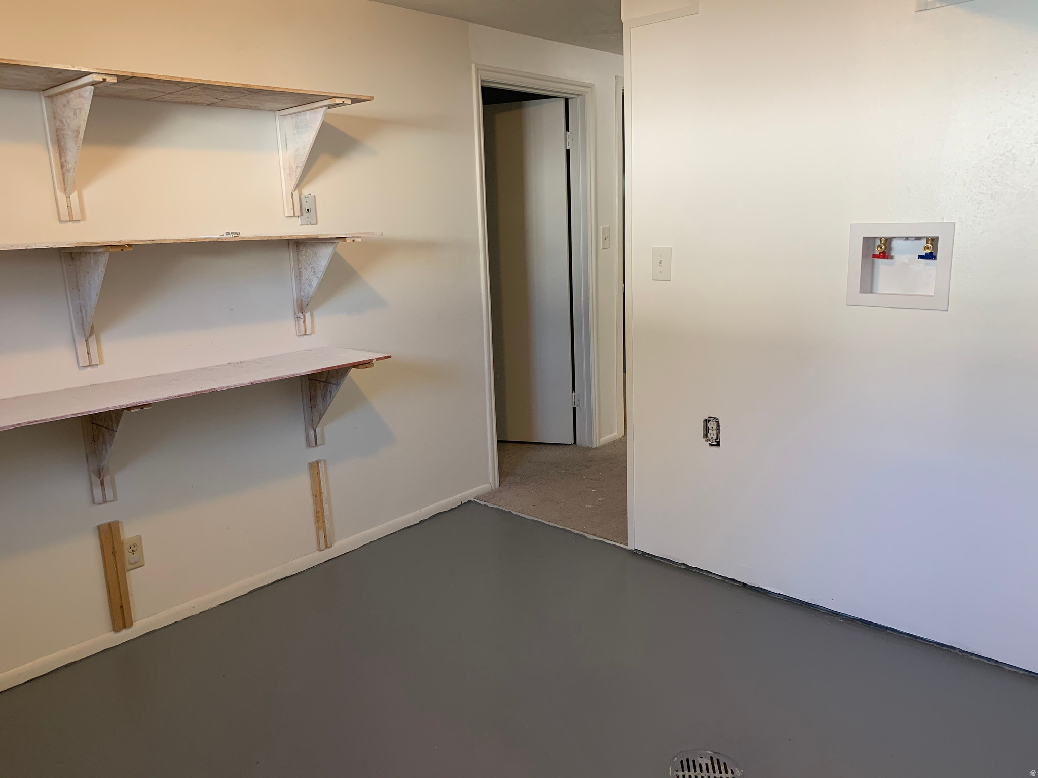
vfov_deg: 53.1
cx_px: 519
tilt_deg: -10.6
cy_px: 389
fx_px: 780
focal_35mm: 26
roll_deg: +1.9
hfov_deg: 67.3
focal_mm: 4.25
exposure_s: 1/60
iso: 100
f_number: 1.8
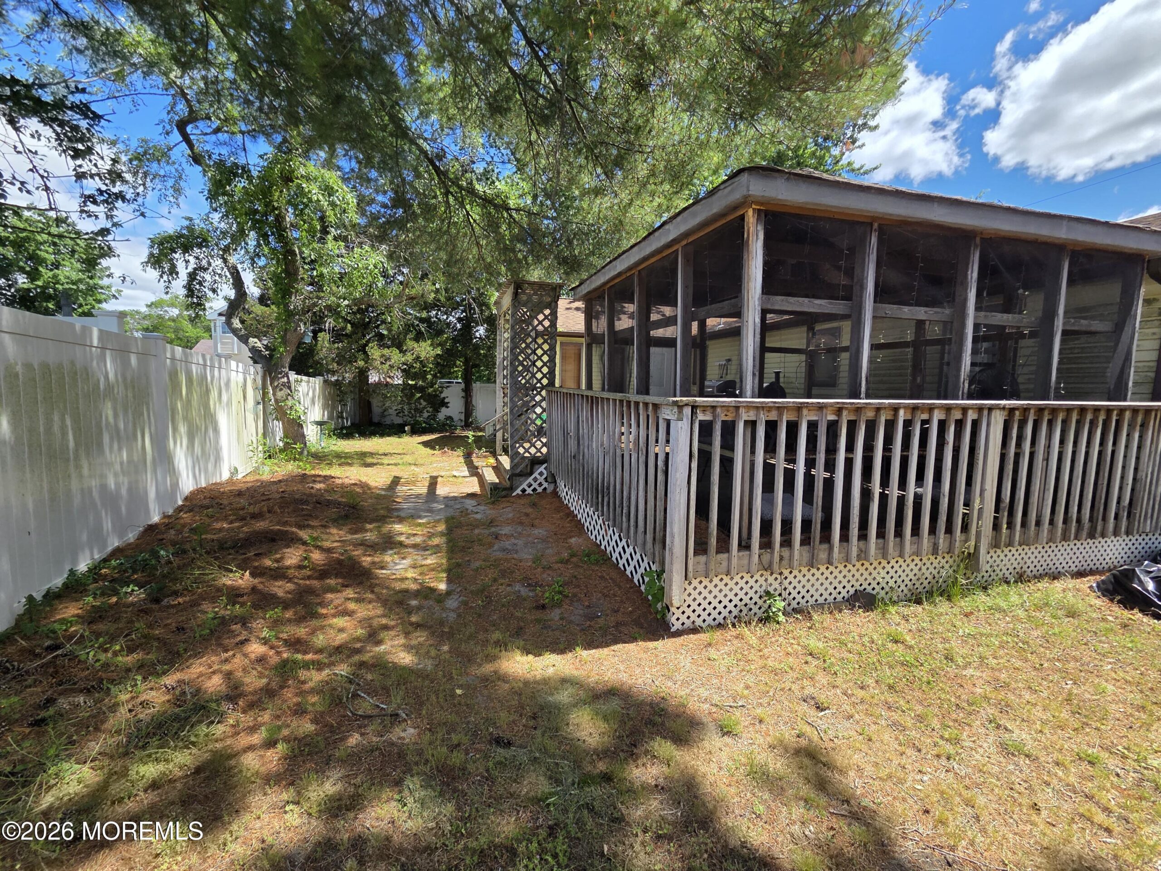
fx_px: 436
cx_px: 580
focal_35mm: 13
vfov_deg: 89.9
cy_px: 436
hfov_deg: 106.2
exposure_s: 1/1044
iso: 50
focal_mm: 2.2
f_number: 2.2
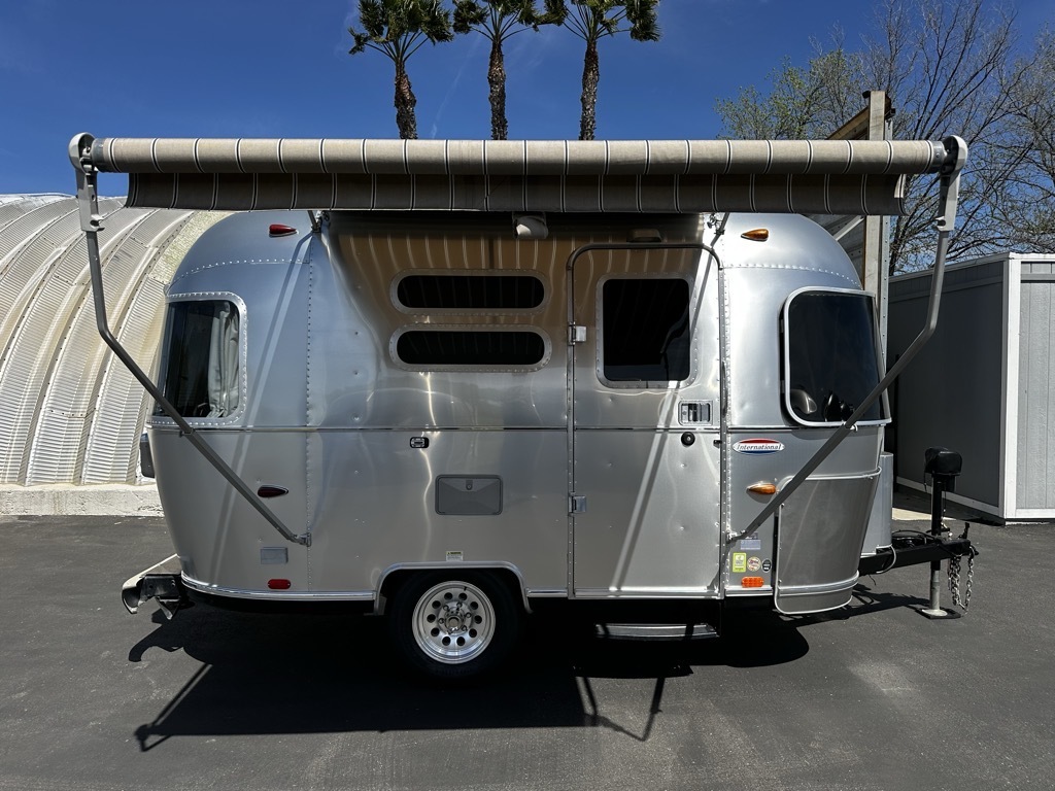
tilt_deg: -1.4
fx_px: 731
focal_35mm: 24
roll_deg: +0.7
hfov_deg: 71.6
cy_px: 396
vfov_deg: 56.8
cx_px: 528
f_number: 1.78
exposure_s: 1/4545
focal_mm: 6.86
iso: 80
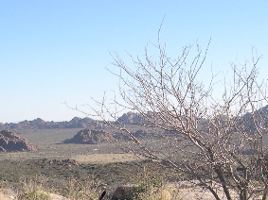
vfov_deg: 16.8
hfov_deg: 22.7
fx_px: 666
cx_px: 112
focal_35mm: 86
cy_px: 204
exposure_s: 1/158
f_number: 7.6
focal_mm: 8
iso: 100
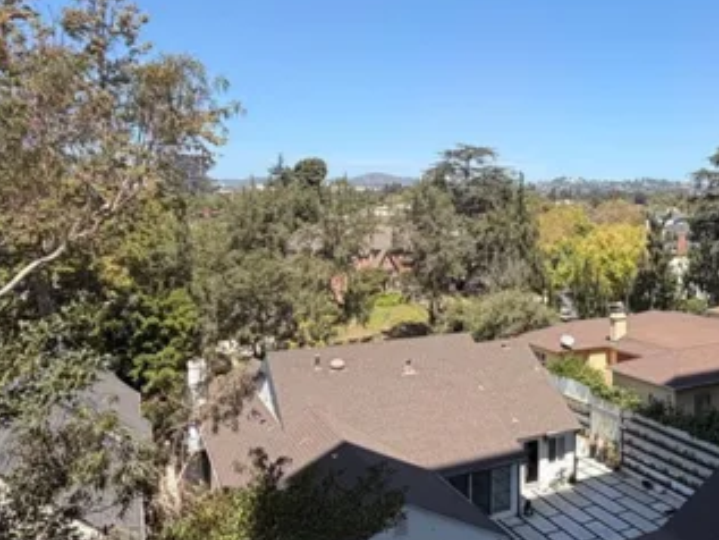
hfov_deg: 50.6
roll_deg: -0.9
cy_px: 241
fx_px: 686
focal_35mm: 33
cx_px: 614
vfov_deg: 42.9
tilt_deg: -2.3
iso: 32
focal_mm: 2.22
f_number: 2.2
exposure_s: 1/770
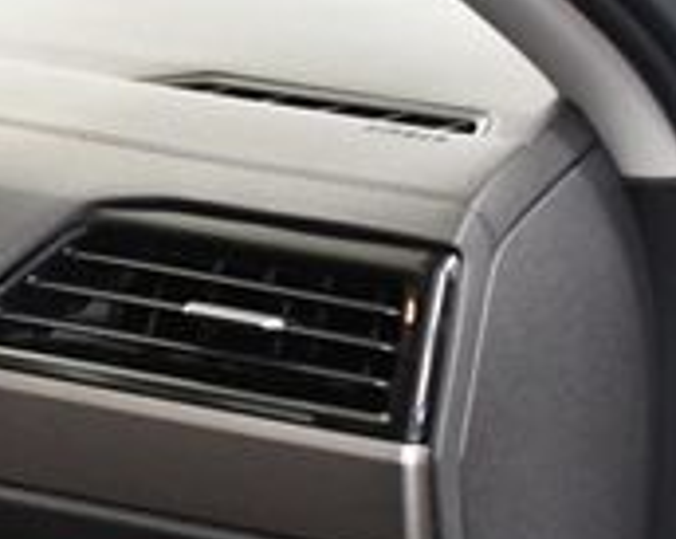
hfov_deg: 13.8
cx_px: -511
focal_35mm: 126
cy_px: 358
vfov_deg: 12.2
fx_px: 2517
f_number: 3.8
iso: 3200
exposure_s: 1/80
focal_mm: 24
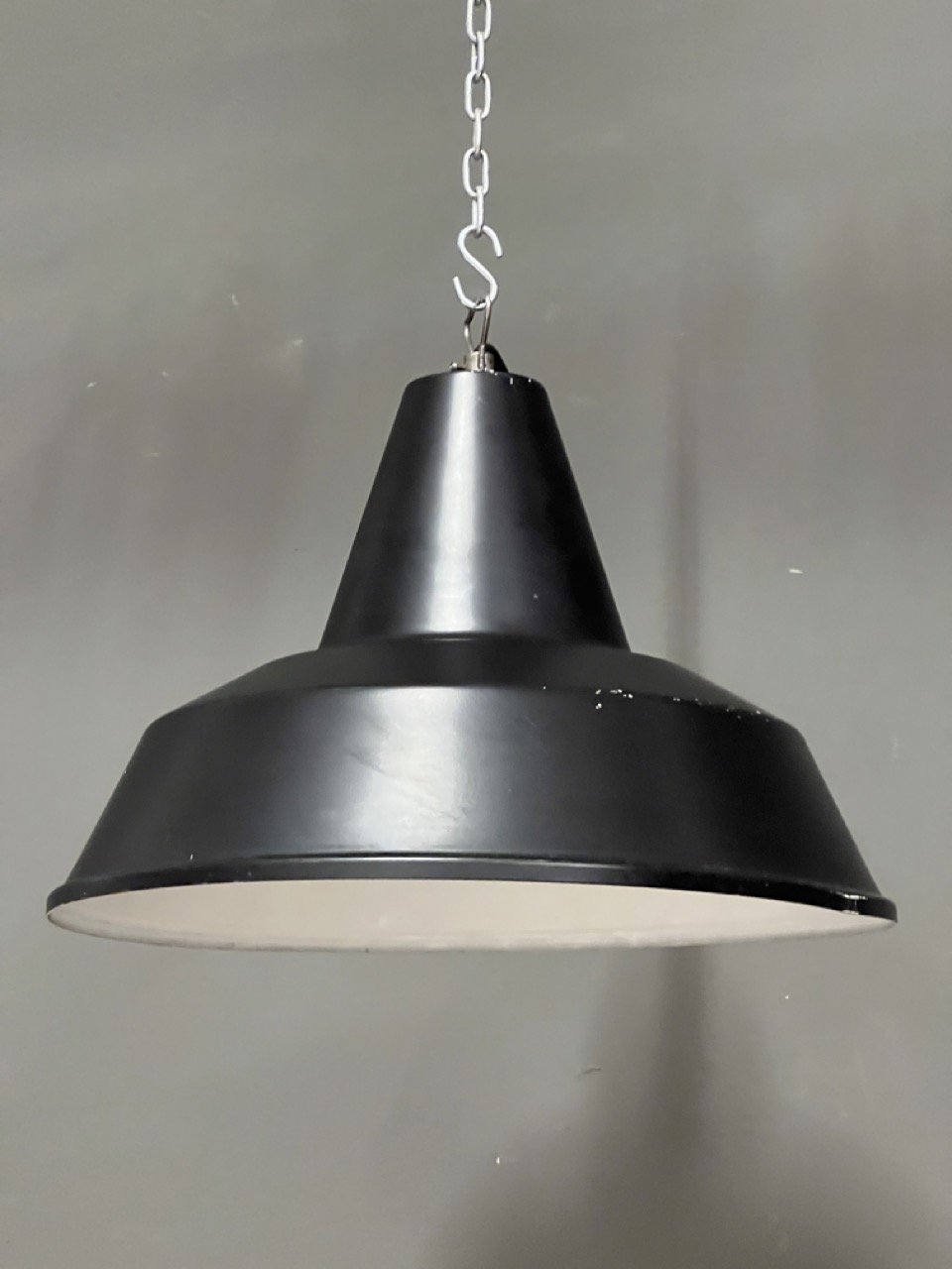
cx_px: 476
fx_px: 2824
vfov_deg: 25.3
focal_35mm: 77
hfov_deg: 19.1
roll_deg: -0.4
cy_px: 634
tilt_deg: +10.3
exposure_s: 1/25
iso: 1000
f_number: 2.8
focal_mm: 9
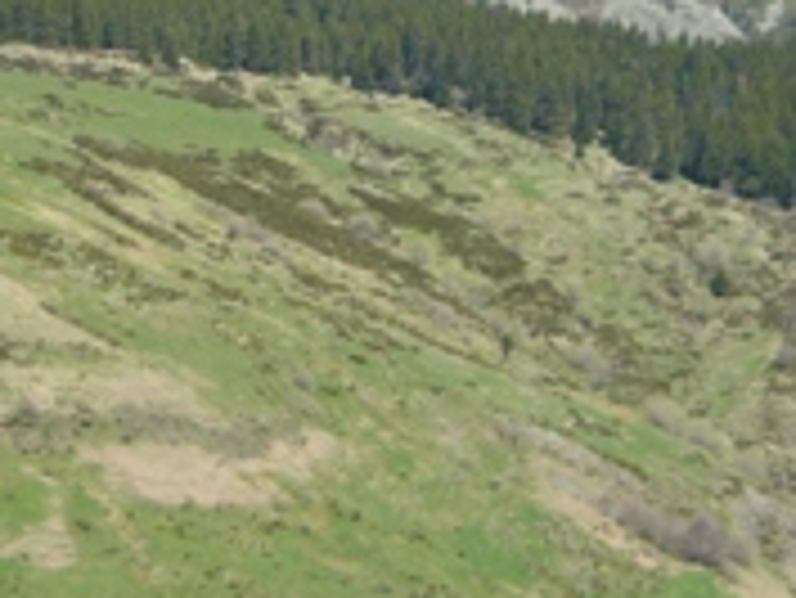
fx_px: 3429
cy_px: 216
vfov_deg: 10.0
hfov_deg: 13.2
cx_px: 193
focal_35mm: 149
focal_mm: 5.5
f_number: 8
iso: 100
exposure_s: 1/125
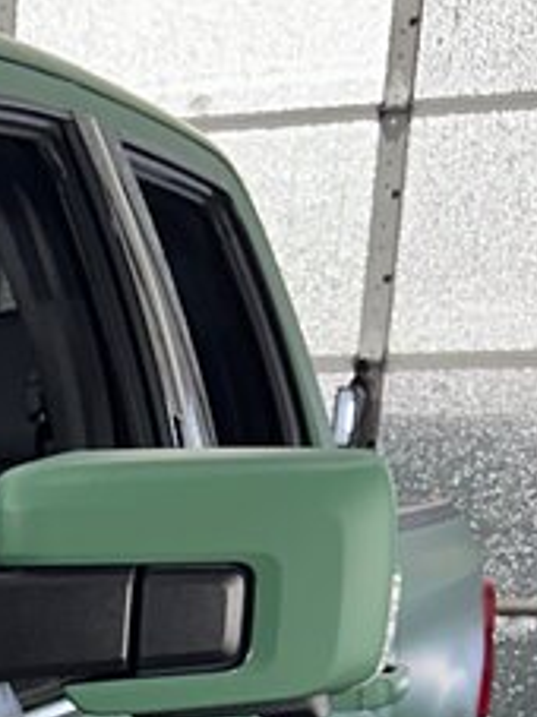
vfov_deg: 14.2
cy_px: 1159
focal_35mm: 127
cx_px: -768
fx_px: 2629
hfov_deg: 10.1
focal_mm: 6.86
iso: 160
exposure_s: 1/120
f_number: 1.78
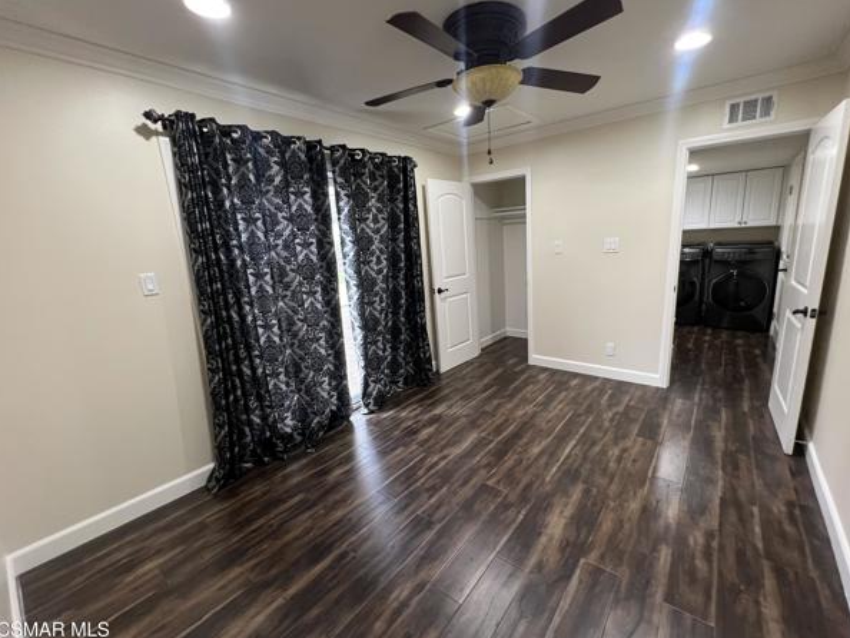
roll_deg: +3.9
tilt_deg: -12.0
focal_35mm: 14
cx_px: 452
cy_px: 318
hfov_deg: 101.9
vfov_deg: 85.7
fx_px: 344
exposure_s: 1/60
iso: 320
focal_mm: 1.57
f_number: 1.8
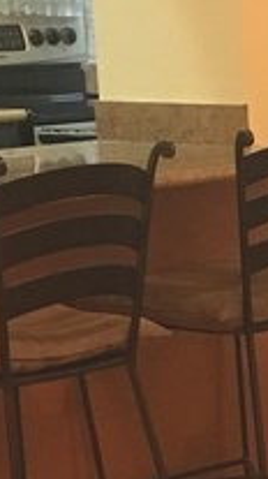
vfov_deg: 12.9
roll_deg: +1.7
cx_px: 587
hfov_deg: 7.0
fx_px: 2090
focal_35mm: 165
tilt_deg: -12.5
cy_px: 451
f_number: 2.2
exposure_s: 1/30
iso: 160
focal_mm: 4.15
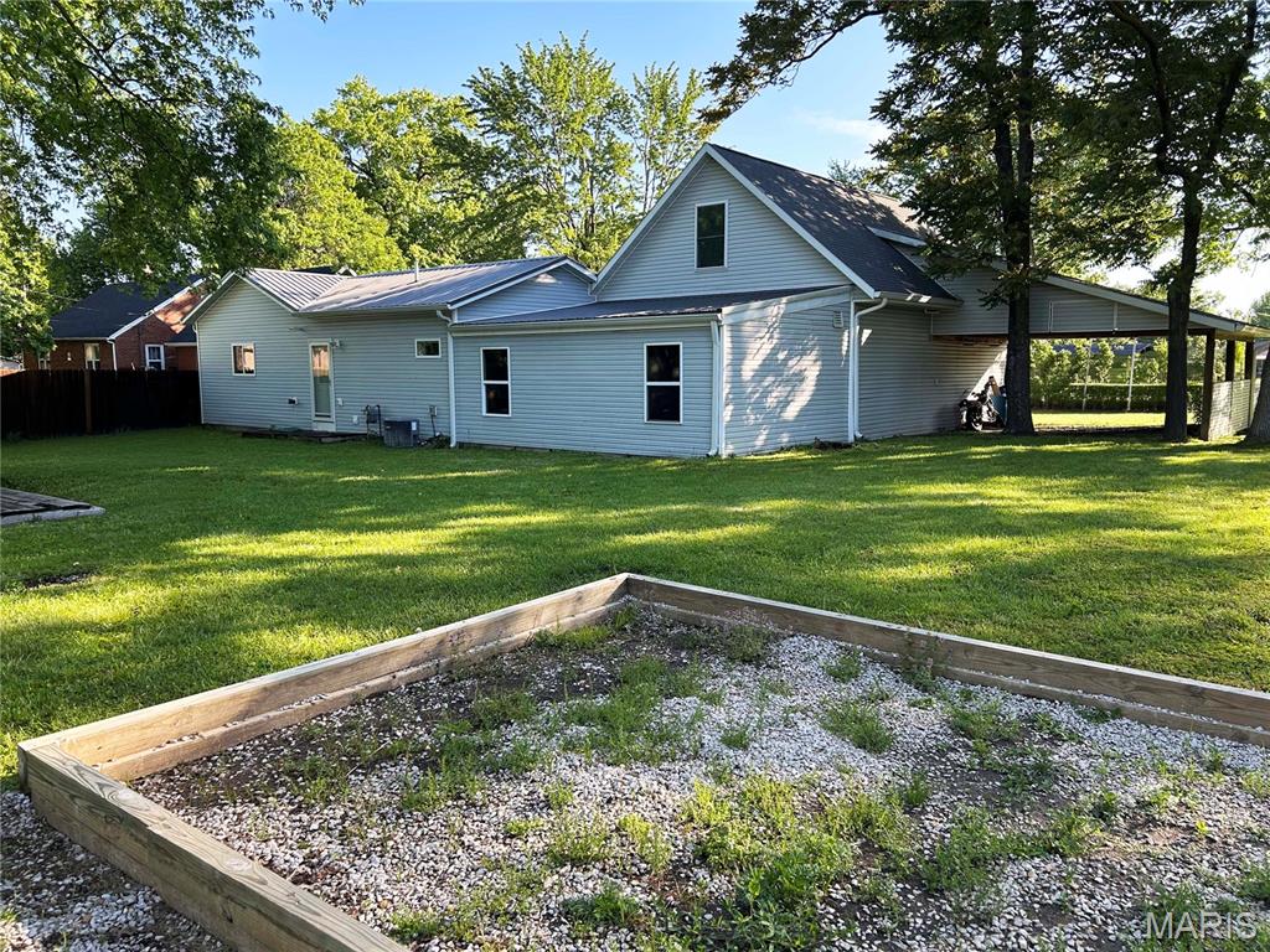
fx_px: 954
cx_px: 635
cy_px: 476
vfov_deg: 53.1
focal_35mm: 26
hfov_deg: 67.3
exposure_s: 1/552
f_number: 1.5
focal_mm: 5.7
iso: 50
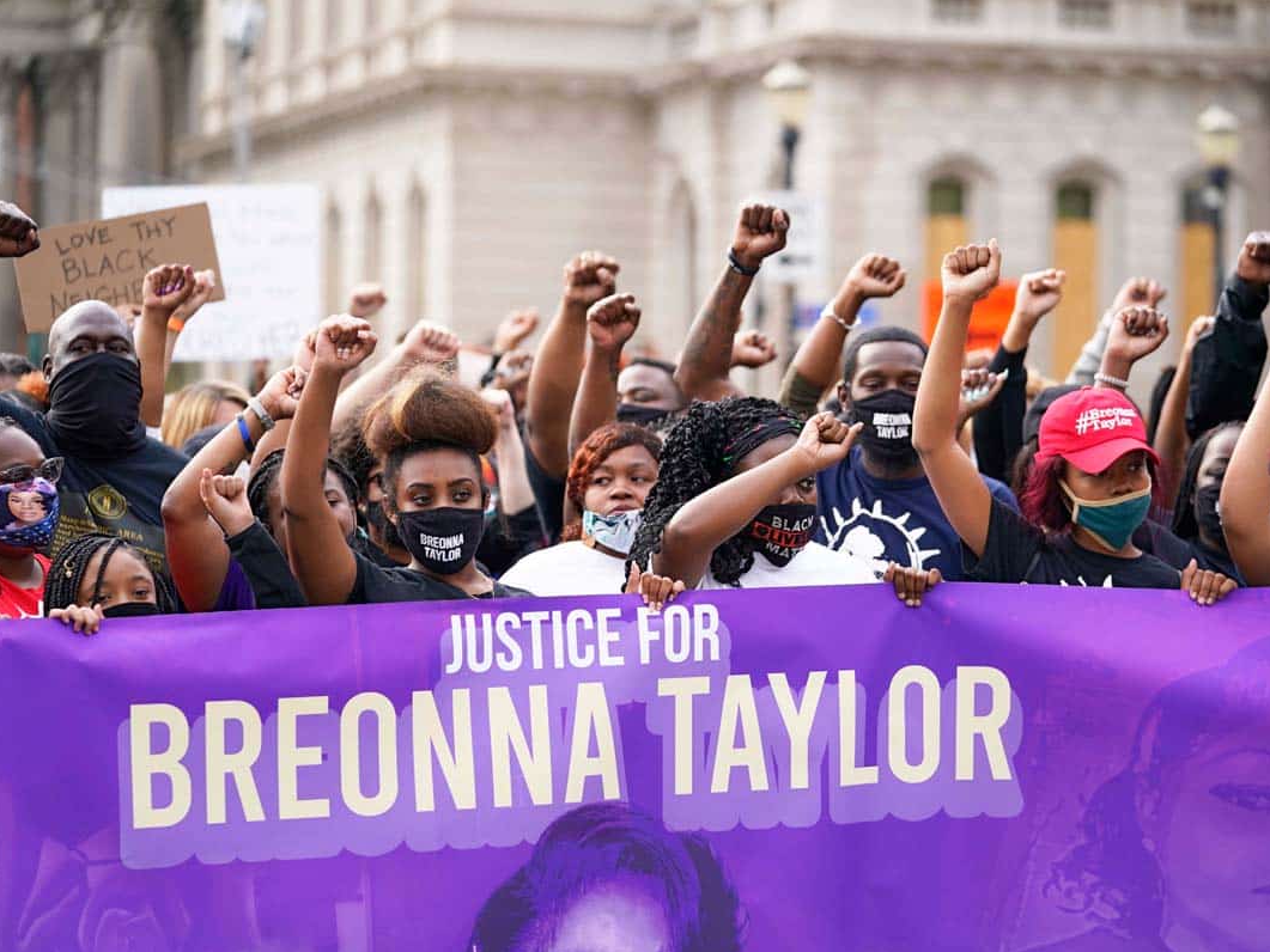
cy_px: 477
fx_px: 4110
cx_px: 711
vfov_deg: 13.2
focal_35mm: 112
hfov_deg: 17.6
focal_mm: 103
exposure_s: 1/800
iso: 320
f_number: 2.8
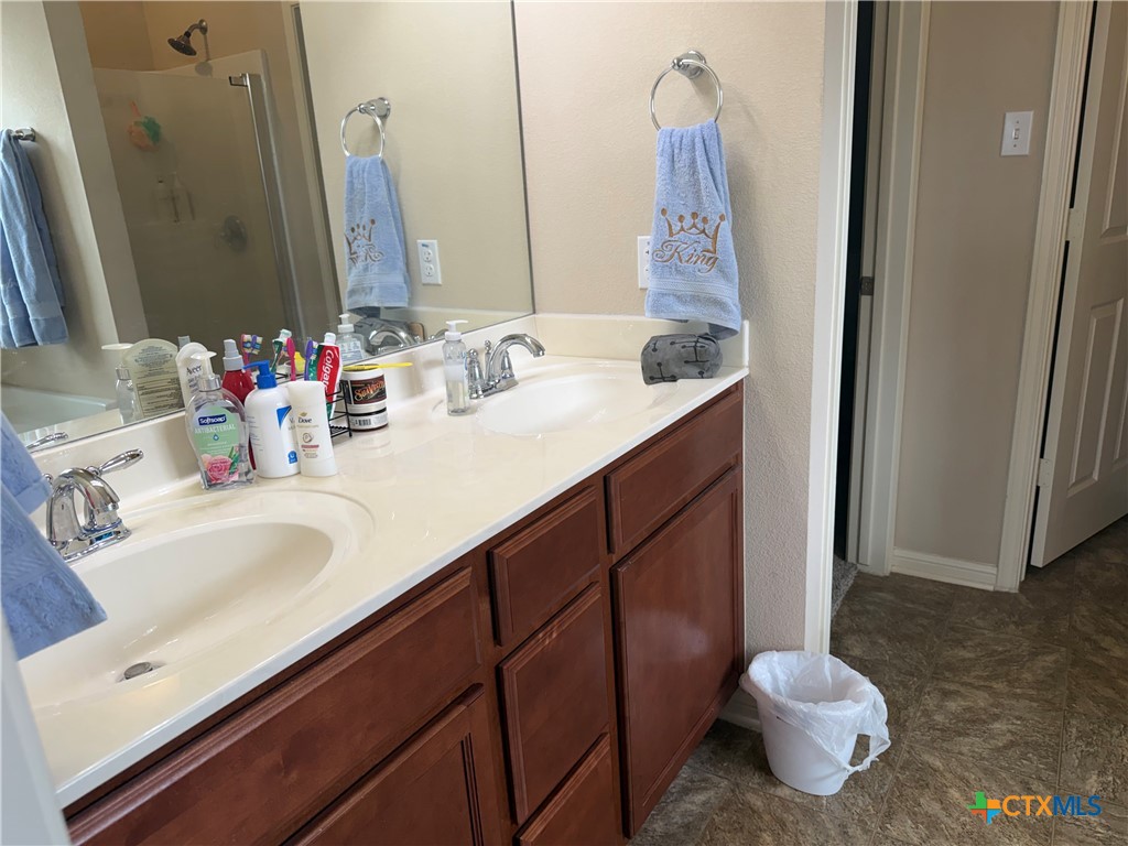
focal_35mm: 24
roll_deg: +3.6
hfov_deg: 71.6
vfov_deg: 56.8
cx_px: 564
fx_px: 782
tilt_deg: -15.5
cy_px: 423
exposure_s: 1/120
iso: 100
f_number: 1.78
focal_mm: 6.76
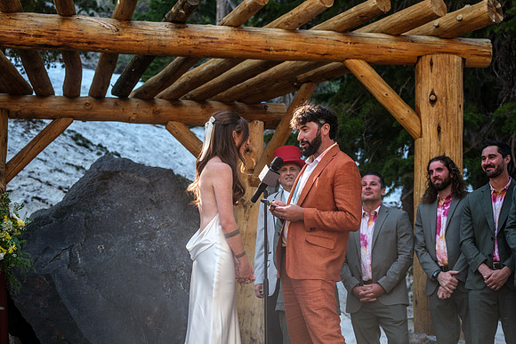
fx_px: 1161
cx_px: 258
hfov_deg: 25.1
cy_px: 172
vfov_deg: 16.9
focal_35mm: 81
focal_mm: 54.1
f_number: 3.6
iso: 400
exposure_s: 1/200
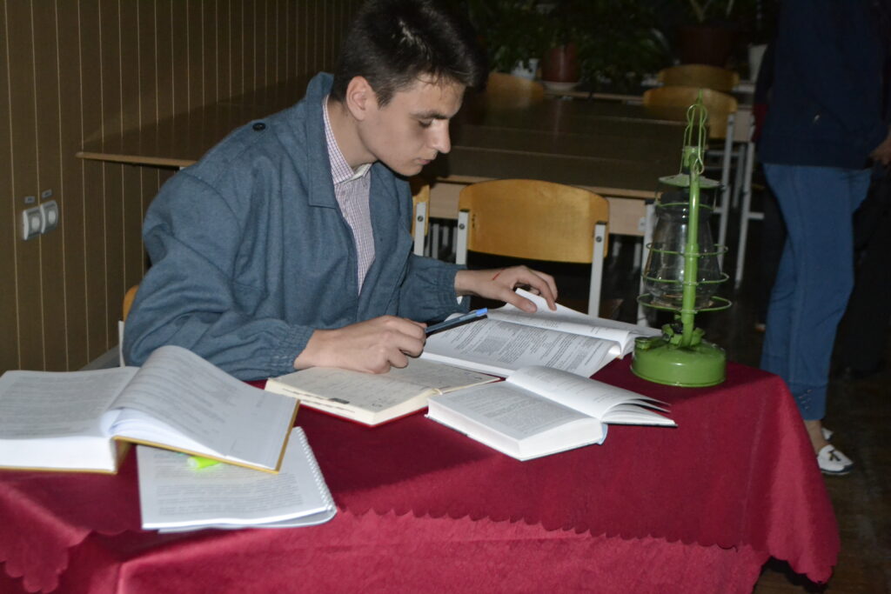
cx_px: 446
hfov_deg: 33.4
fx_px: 1485
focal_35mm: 60
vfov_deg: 22.6
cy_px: 297
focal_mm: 40
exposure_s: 1/60
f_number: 5.3
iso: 3200
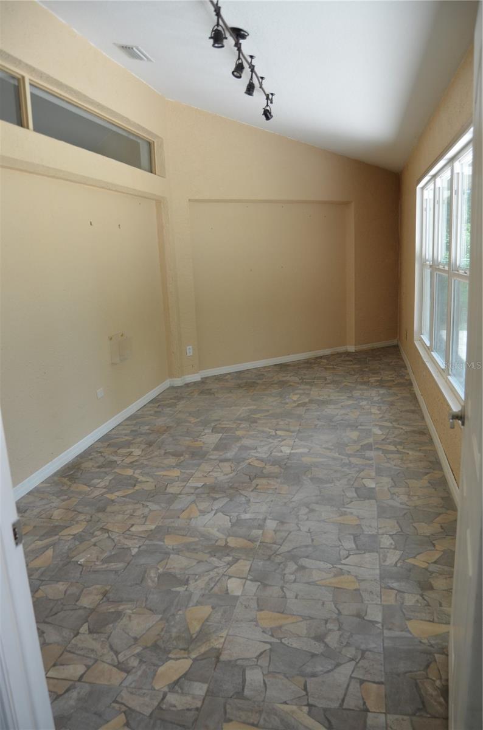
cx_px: 242
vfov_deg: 67.5
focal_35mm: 27
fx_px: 546
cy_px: 365
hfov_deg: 47.7
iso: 400
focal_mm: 18
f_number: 5
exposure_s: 1/100
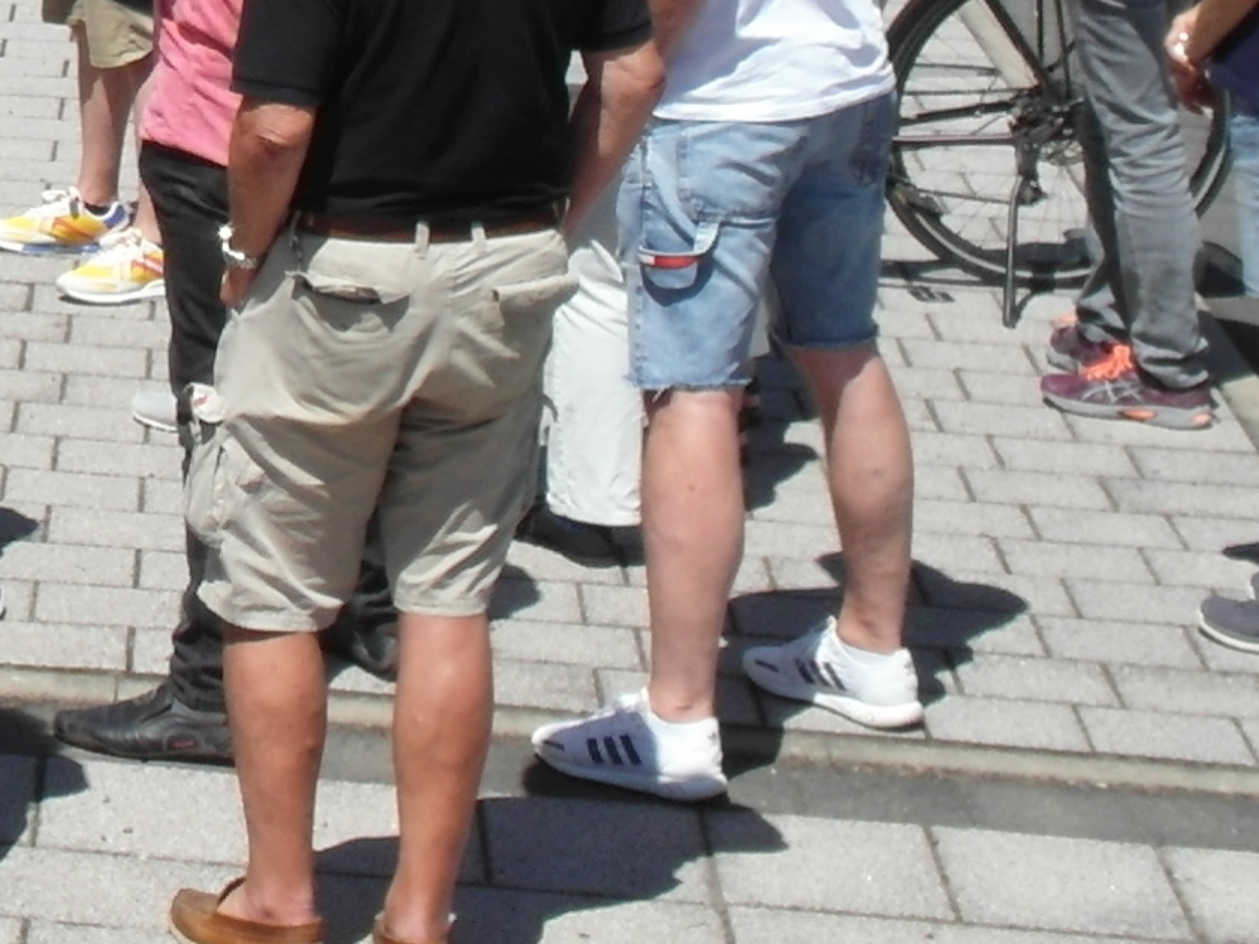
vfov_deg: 8.9
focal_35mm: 156
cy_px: -990
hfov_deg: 11.8
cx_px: -936
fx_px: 5672
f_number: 4.7
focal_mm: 7.8
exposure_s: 1/500
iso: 80
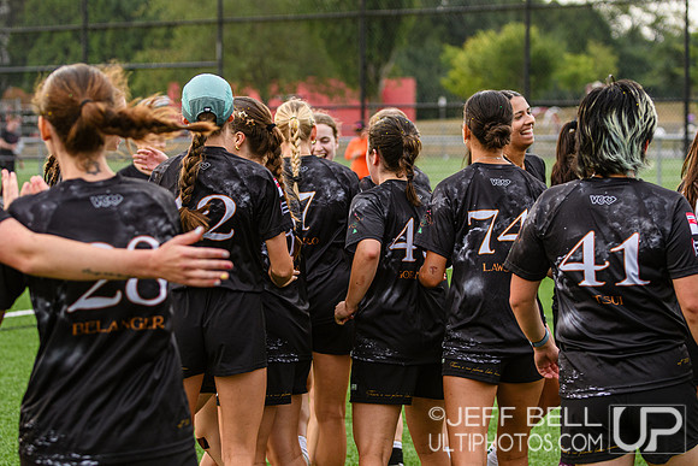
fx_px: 2036
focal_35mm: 105
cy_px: 233
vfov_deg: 13.0
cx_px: 349
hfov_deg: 19.5
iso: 250
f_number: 3.2
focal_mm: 70
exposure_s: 1/1250
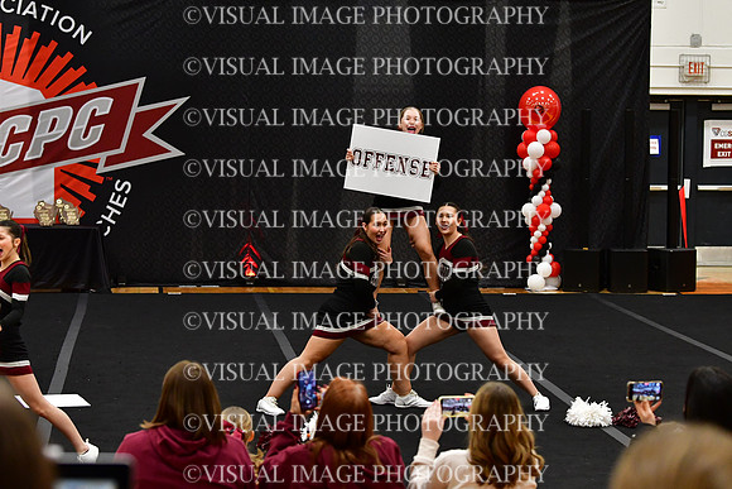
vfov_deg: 12.7
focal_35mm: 108
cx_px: 366
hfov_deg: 18.9
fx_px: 2196
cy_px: 244
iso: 4000
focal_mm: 72
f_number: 4
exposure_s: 1/500
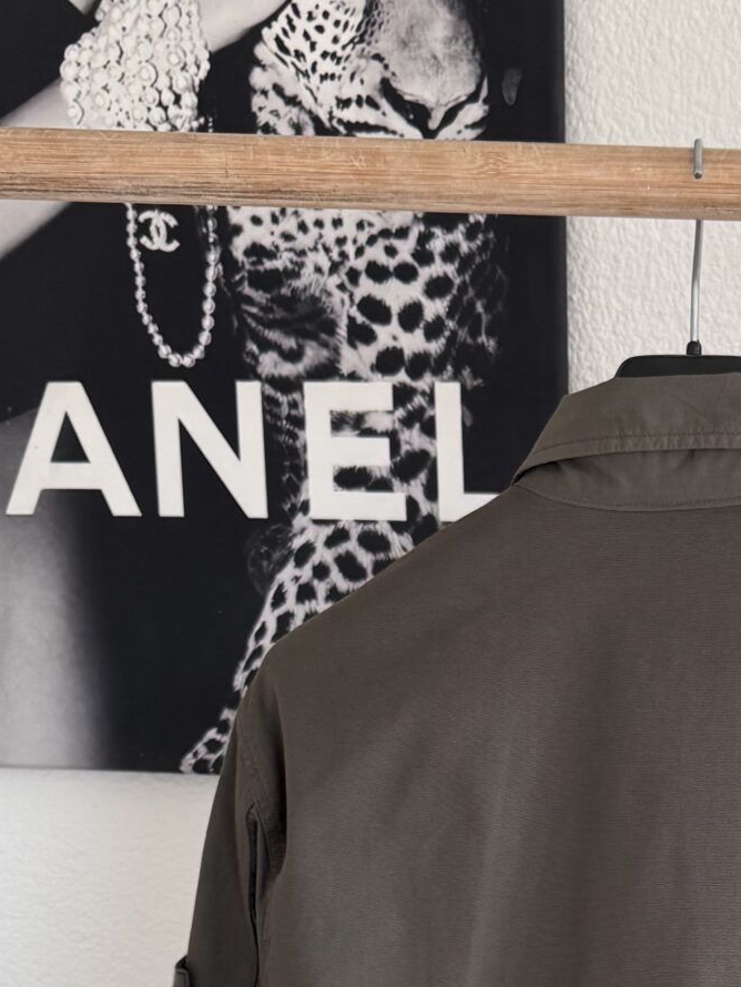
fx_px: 1968
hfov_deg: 20.5
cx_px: 767
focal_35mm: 69
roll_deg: -1.4
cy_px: 1050
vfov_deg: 26.2
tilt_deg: -13.1
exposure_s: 1/121
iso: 160
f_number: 1.78
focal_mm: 6.76
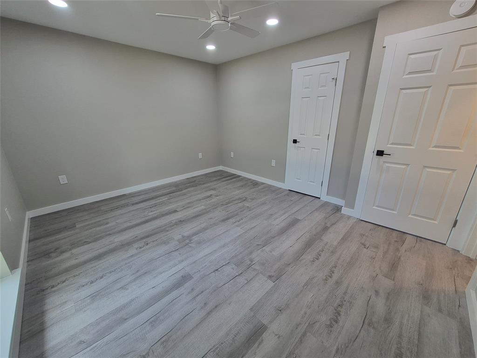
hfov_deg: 106.2
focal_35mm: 13
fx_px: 179
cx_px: 238
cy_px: 179
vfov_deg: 89.9
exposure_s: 1/60
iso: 125
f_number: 2.2
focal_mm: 1.74
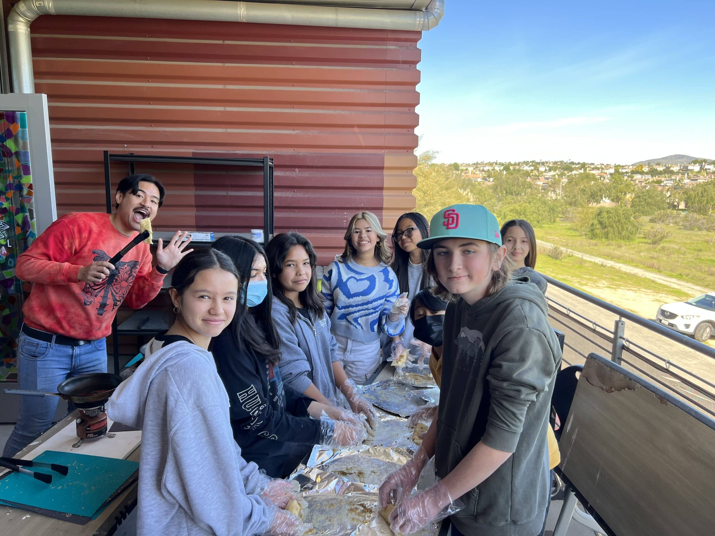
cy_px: 268
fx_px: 537
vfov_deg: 53.1
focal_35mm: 26
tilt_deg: -10.4
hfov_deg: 67.3
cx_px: 358
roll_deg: -1.2
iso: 50
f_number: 1.5
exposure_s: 1/448
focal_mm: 5.7
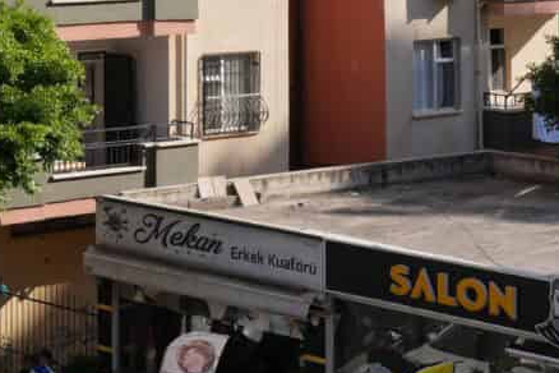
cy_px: -131
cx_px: -384
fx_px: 2034
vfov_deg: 10.2
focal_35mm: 131
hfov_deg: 14.2
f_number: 7.1
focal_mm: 28
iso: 100
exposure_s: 1/200
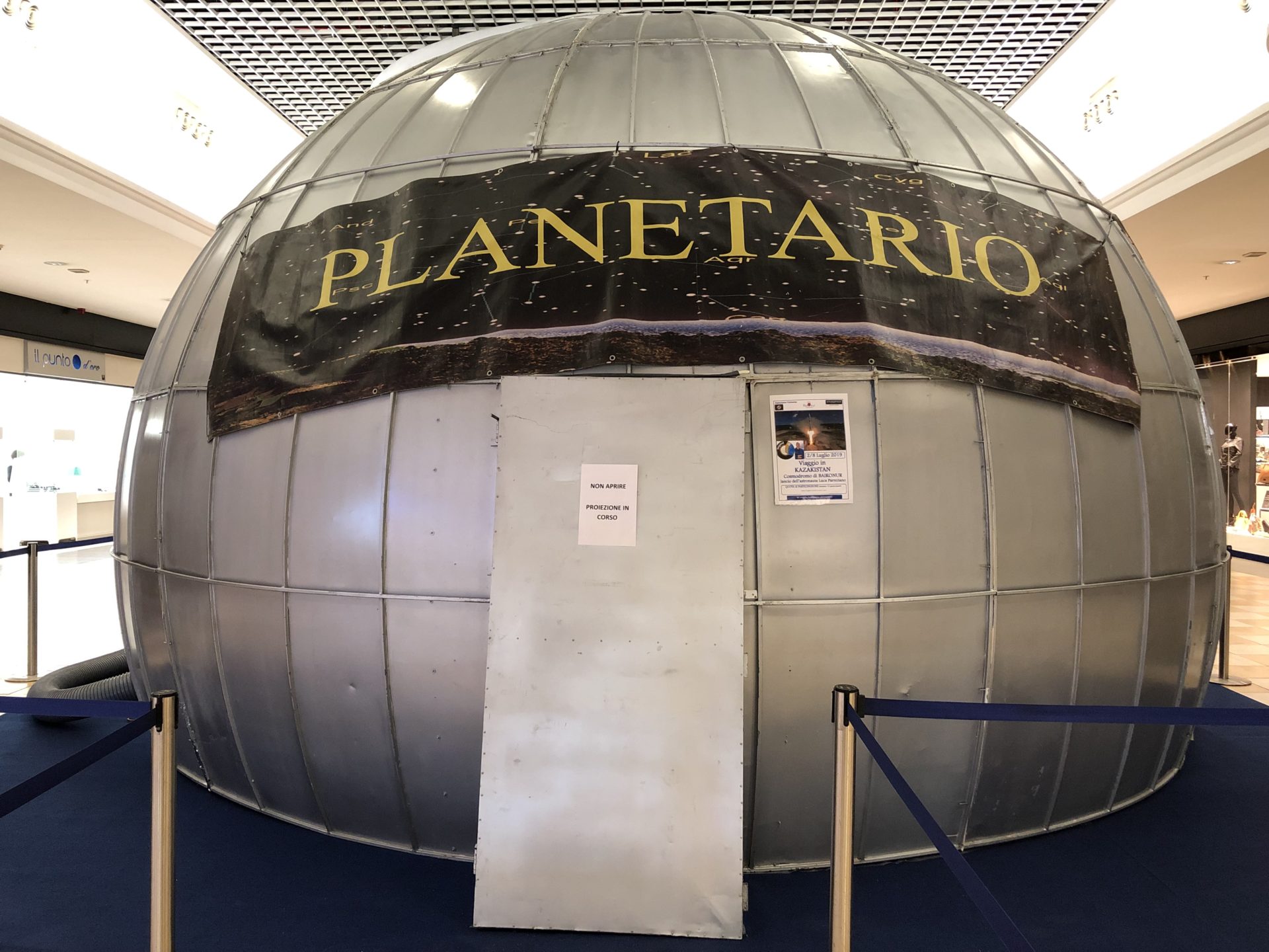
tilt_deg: -0.9
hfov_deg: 63.4
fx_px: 1026
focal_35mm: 28
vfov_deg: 49.7
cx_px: 634
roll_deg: +0.2
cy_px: 476
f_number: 1.8
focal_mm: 3.99
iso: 80
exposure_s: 1/17
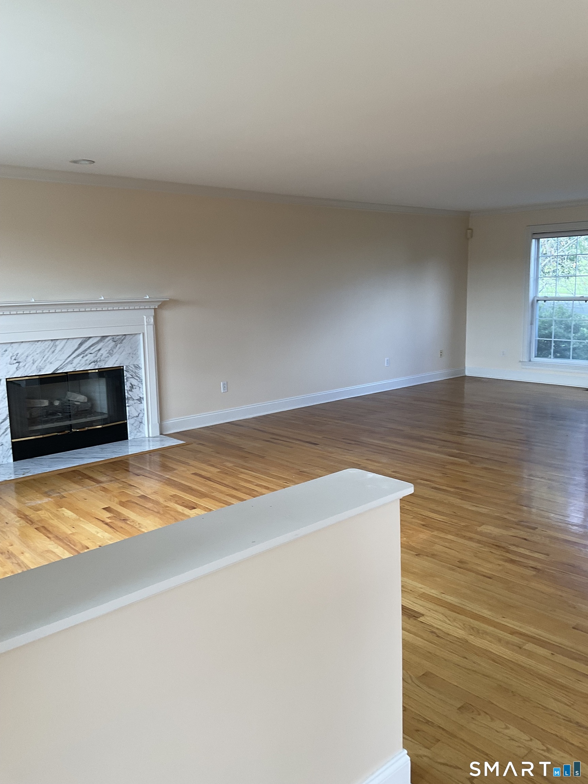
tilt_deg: -10.1
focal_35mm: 29
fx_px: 657
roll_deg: -0.1
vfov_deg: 61.7
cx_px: 294
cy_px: 392
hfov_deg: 48.2
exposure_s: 1/122
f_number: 1.8
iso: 40
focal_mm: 3
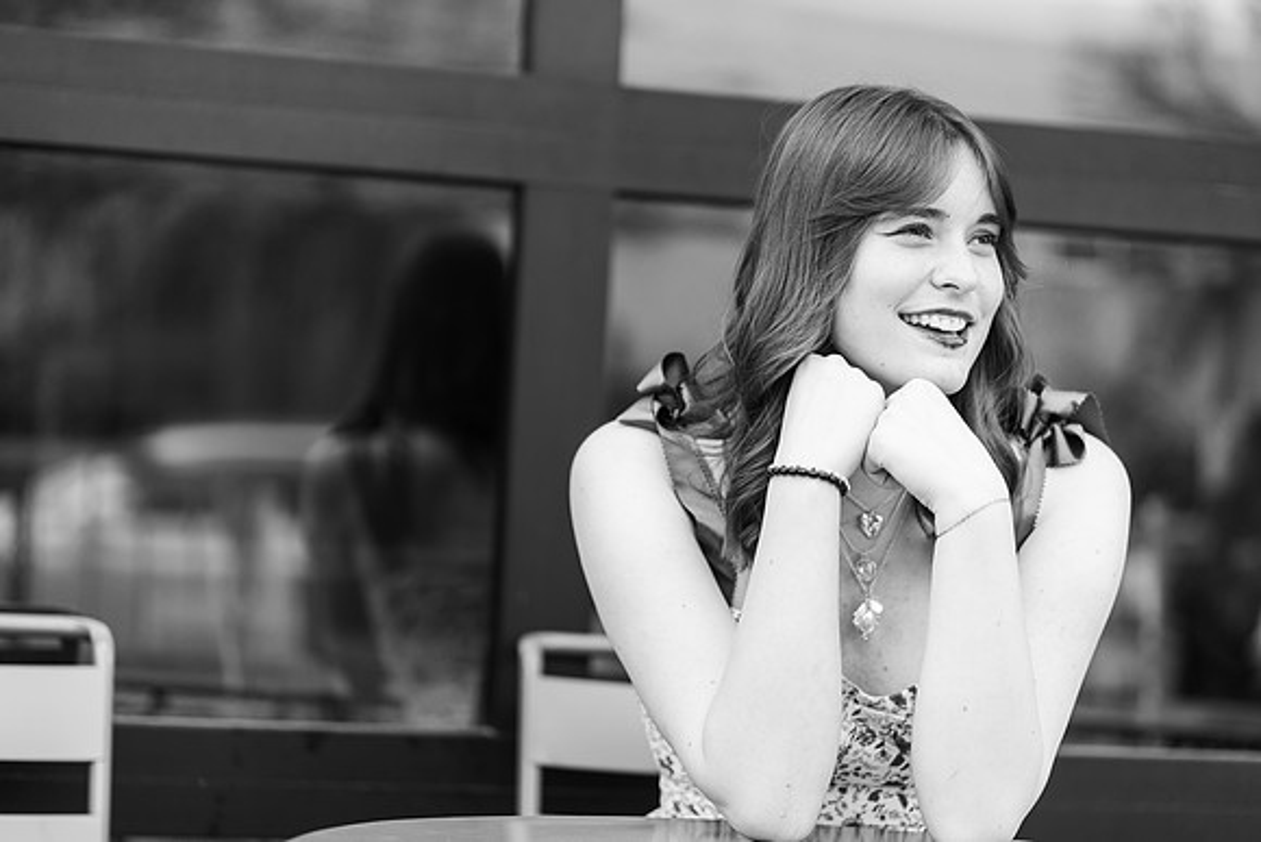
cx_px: 630
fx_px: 2978
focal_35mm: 85
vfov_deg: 16.1
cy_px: 421
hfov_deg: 23.9
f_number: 1.8
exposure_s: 1/500
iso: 250
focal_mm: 85
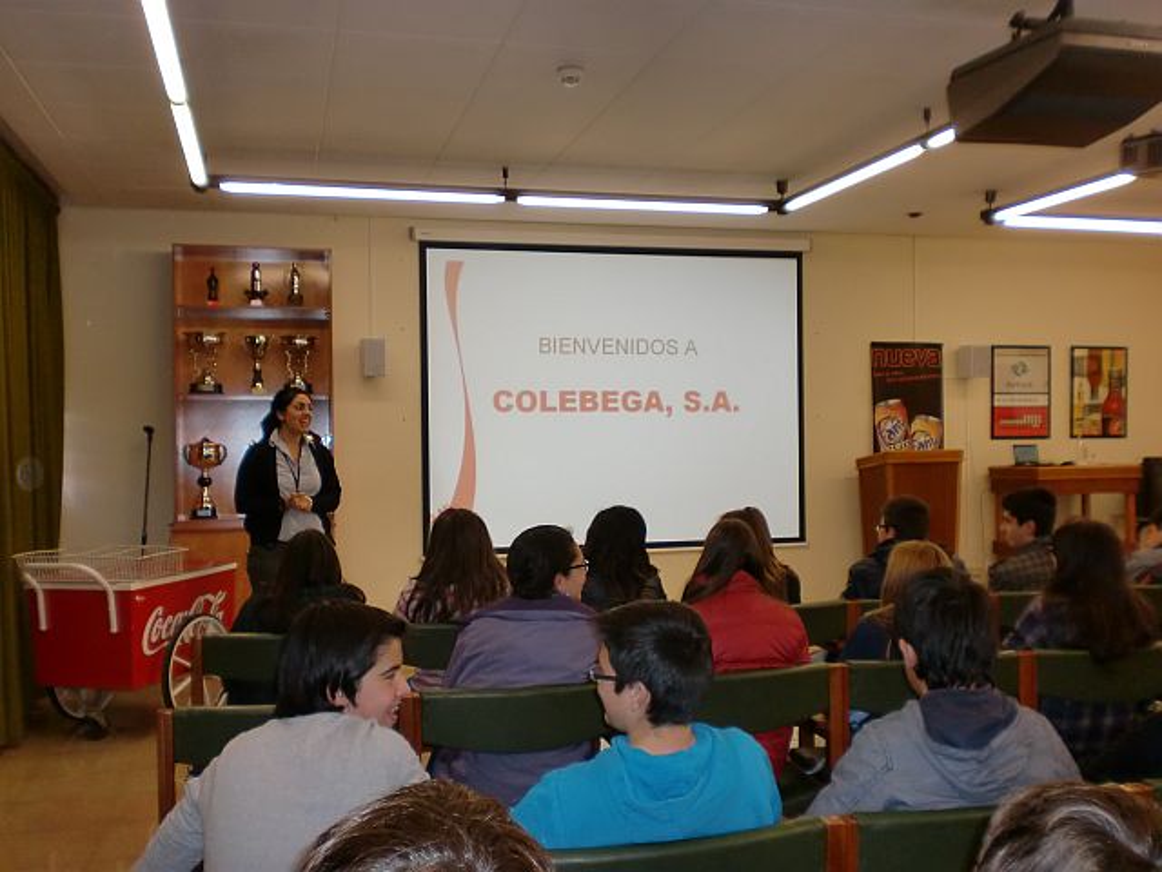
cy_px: 436
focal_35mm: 35
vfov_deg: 40.7
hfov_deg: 52.6
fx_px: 1175
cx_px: 581
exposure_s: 1/60
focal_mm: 6.3
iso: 160
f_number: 3.1
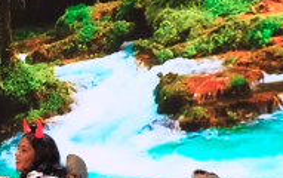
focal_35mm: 147
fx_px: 1135
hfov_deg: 13.3
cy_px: 185
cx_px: -160
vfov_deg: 8.9
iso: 640
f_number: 3.5
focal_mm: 15
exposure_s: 1/60
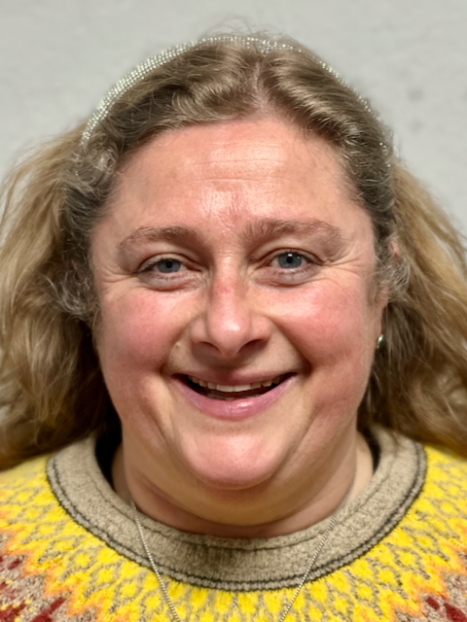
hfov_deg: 19.1
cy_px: 311
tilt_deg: -3.7
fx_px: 1385
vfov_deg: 25.3
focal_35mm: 77
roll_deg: -1.2
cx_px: 234
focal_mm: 9
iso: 250
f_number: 2.8
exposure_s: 1/33
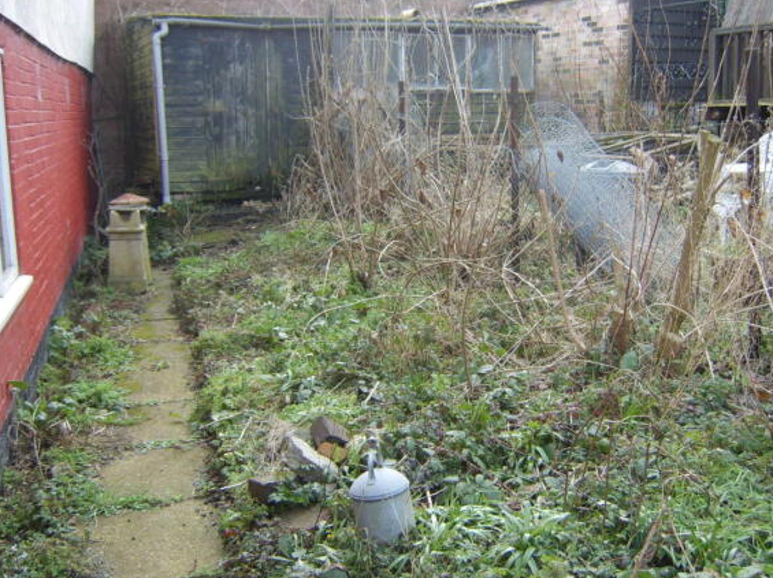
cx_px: 393
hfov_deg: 56.8
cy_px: 290
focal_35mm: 32
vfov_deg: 44.1
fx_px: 714
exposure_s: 1/65
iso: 50
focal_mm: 8.13
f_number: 2.7
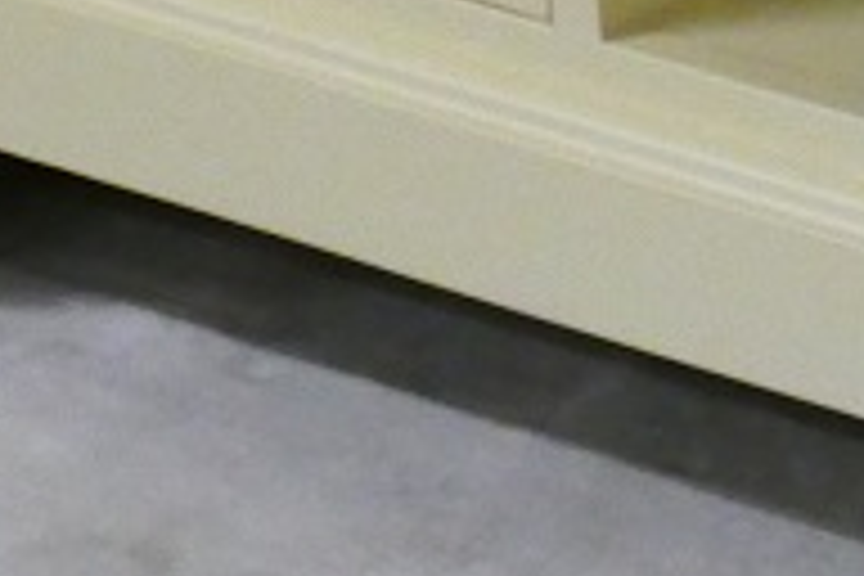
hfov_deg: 4.3
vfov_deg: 2.9
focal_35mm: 475
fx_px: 11399
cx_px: 1490
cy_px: -288
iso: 1600
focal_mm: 27.88
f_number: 3.7
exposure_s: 1/80
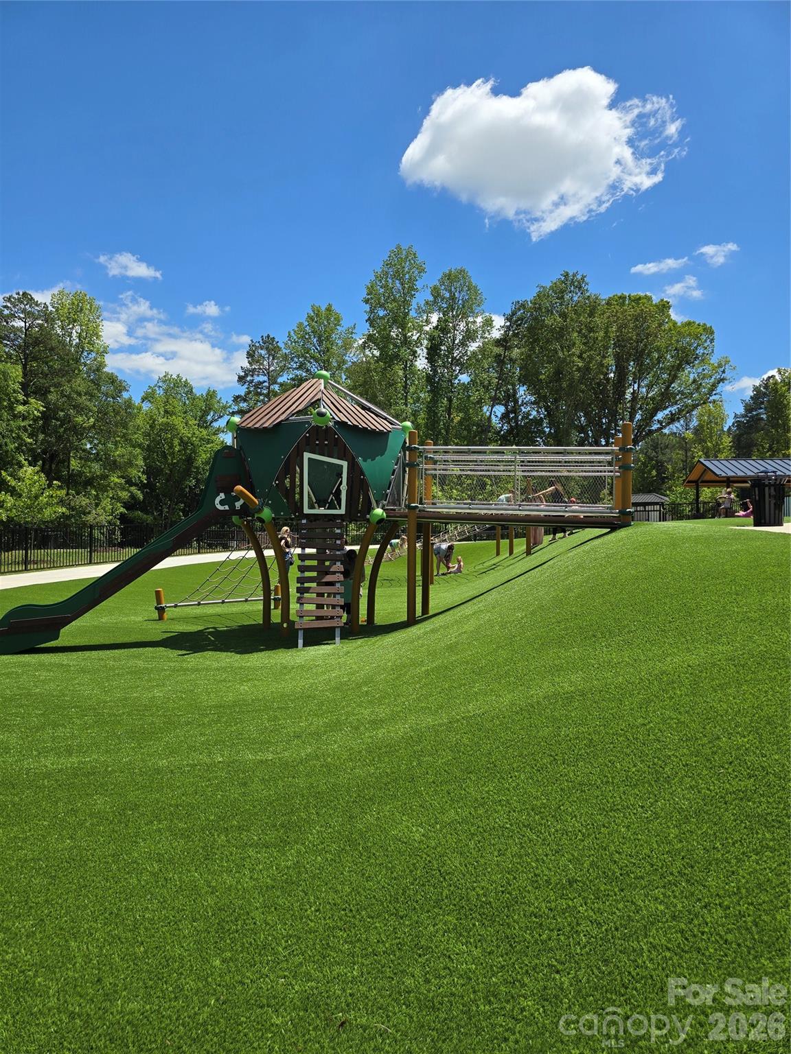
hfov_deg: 58.9
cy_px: 527
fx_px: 701
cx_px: 396
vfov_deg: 73.9
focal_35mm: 23
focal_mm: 6.3
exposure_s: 1/947
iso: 12
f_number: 1.7
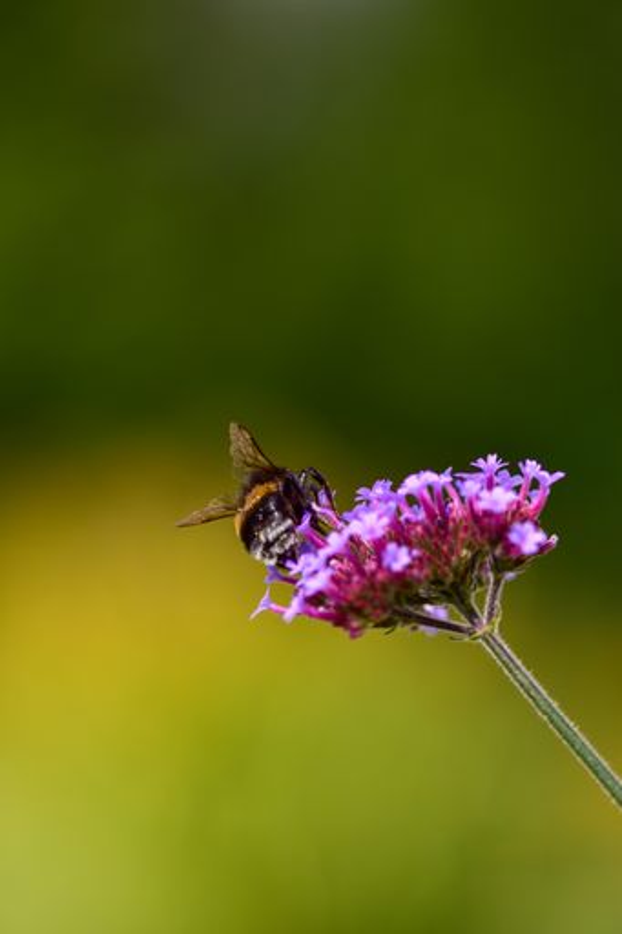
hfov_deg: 8.7
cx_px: 311
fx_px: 4084
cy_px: 467
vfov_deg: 13.0
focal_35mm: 158
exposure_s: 1/1600
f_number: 3.3
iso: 100
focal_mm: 105
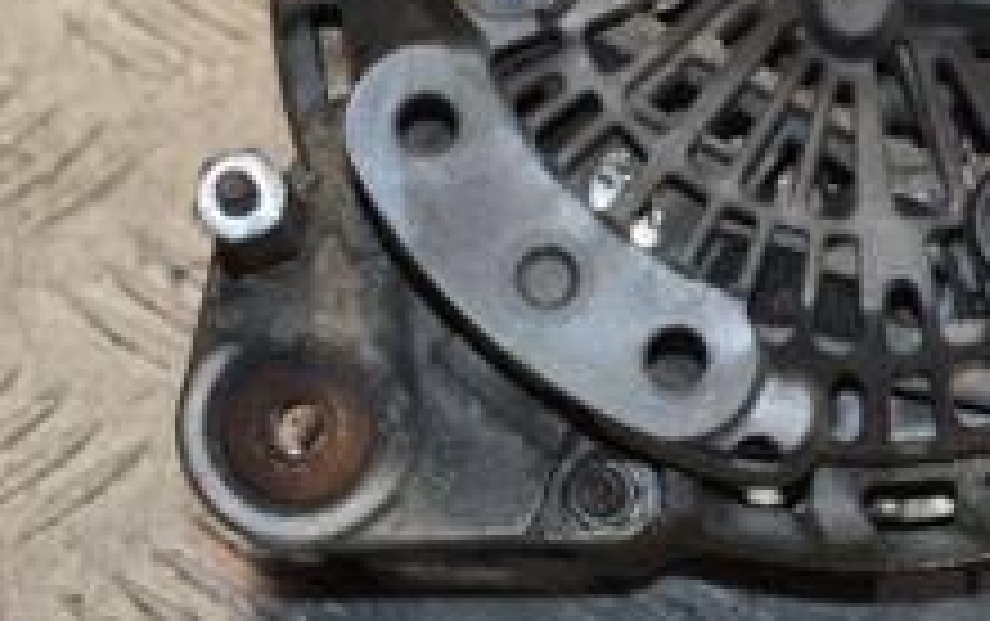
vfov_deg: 5.1
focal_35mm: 258
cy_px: 40
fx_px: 6968
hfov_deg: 8.1
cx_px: 792
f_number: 5.3
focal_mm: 62
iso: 800
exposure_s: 1/200
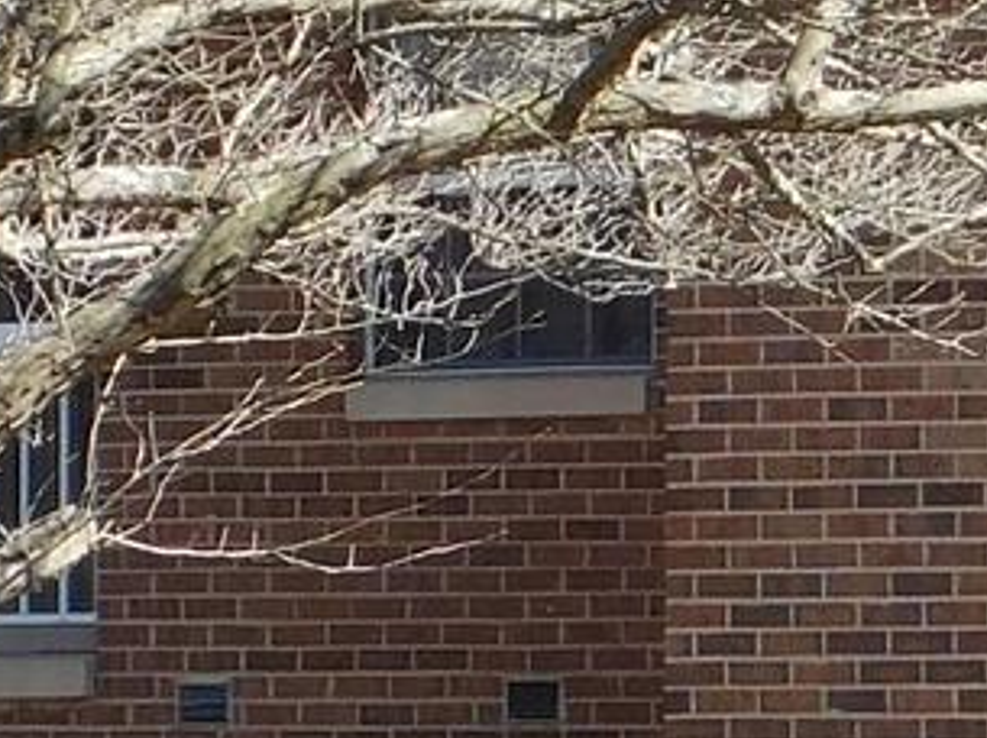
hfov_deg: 5.8
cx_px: 728
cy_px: 411
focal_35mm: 343
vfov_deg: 4.3
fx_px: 9768
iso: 125
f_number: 3.8
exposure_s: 1/500
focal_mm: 9
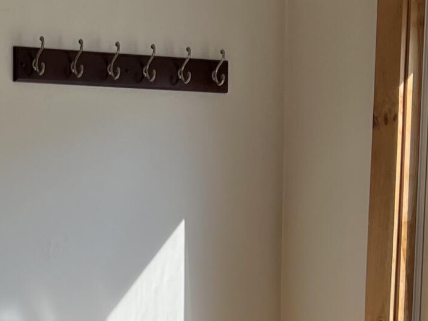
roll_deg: -0.2
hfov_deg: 17.3
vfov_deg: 13.0
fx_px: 1372
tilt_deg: -6.8
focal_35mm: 111
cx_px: -9
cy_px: 392
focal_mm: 5.7
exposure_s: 1/572
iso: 50
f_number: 1.5
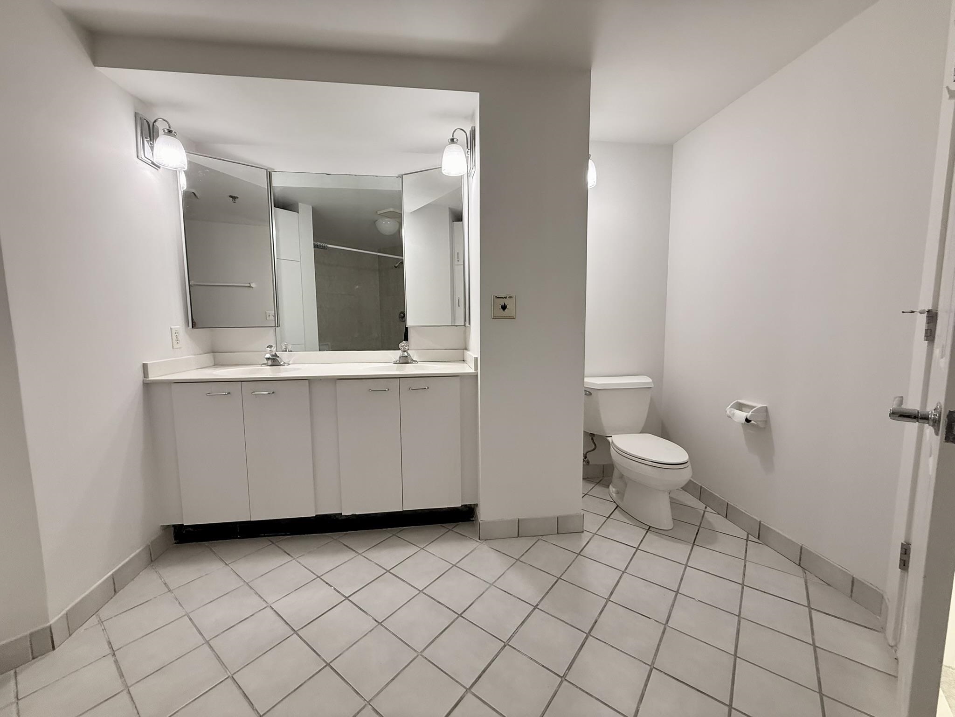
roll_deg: +0.6
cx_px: 478
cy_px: 358
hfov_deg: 102.1
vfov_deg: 85.7
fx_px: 386
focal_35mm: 14
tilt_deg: -5.3
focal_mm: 2.22
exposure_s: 1/120
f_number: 2.2
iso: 160
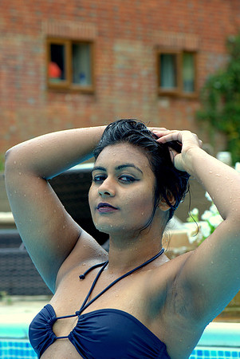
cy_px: 180
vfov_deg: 13.7
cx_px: 120
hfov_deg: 9.2
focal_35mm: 150
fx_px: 1496
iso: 100
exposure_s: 1/80
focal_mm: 100
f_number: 6.3
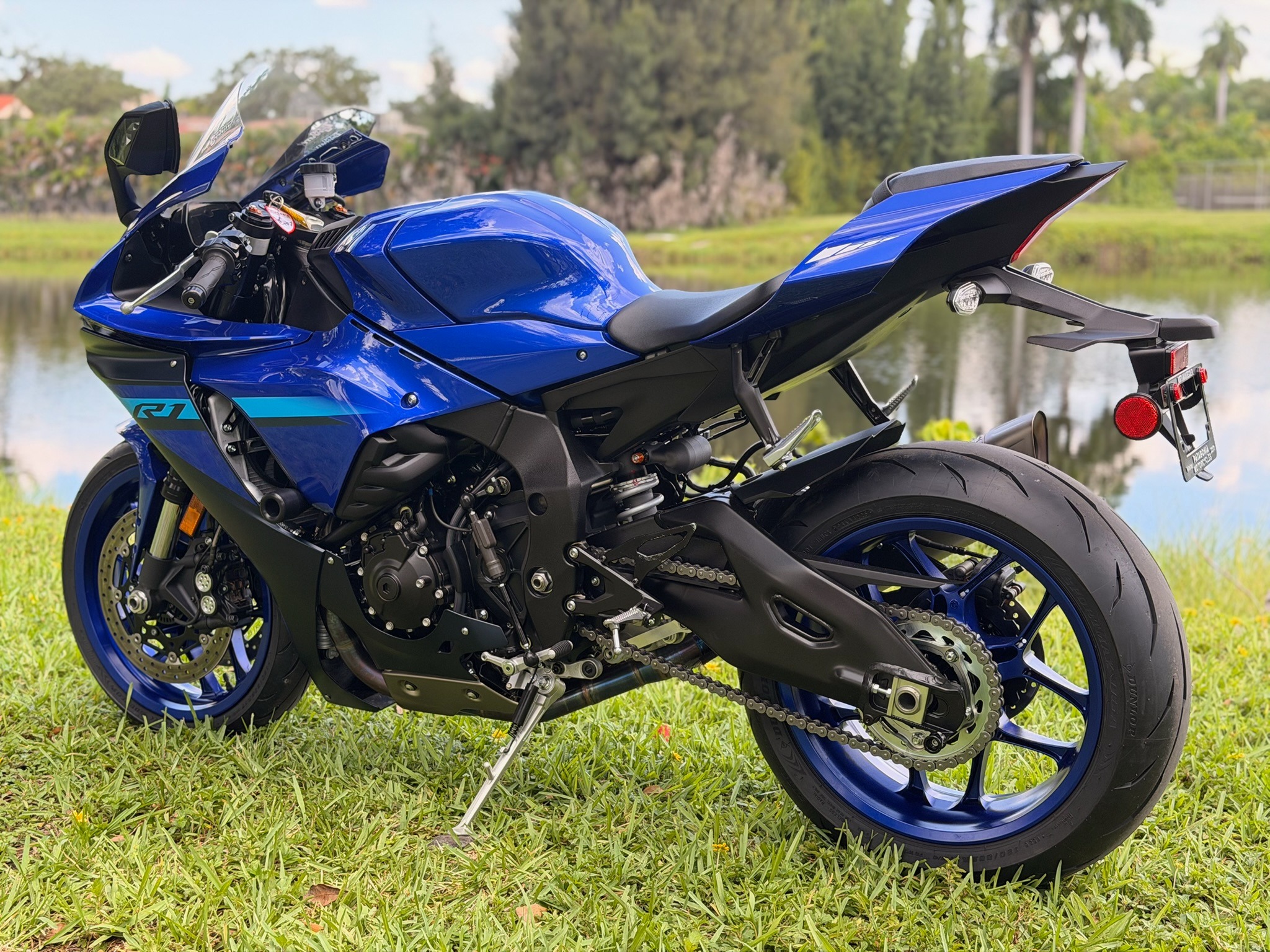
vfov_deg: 30.3
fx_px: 1761
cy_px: 476
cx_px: 635
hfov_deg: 39.7
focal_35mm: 48
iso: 80
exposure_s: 1/475
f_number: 1.78
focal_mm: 6.76
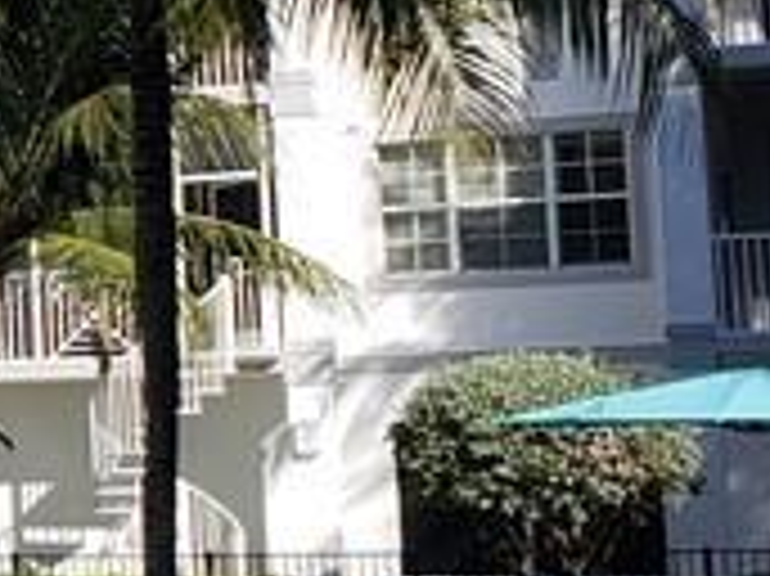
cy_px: 238
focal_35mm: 156
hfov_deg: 10.3
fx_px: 3468
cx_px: -1310
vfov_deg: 9.5
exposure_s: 1/1515
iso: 50
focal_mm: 4.3
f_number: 2.4
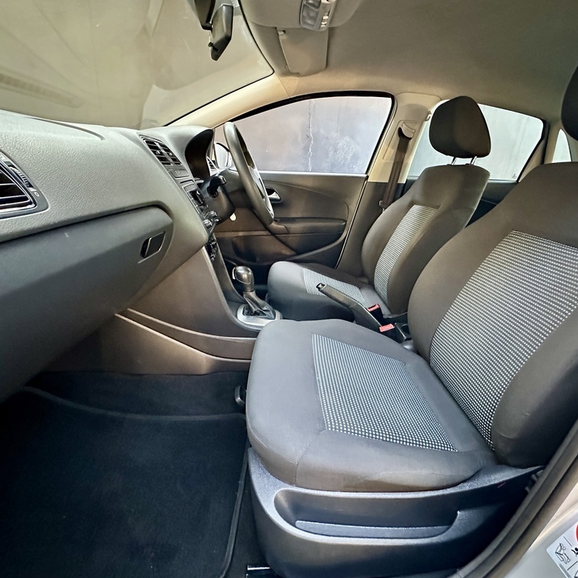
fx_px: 321
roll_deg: -6.5
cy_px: 287
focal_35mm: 17
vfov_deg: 84.0
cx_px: 332
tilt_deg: -19.2
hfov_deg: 83.4
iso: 1600
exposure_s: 1/41
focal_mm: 2.22
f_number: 2.2
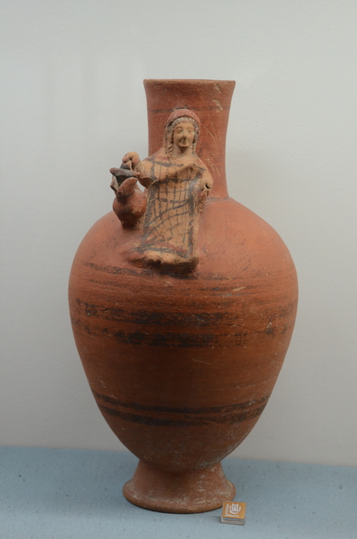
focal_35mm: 78
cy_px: 270
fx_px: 1165
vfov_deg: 26.0
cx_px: 178
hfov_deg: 17.4
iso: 1000
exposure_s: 1/100
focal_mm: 52
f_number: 5
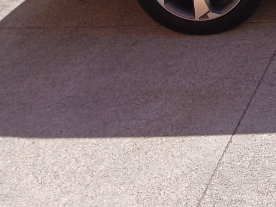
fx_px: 734
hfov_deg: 18.2
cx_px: 447
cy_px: -89
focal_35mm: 92
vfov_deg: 15.1
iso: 20
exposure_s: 1/496
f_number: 1.8
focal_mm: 3.98
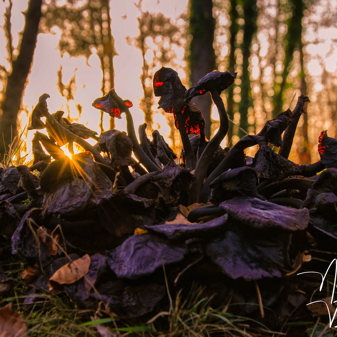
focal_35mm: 92
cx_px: 178
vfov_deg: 18.9
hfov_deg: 18.9
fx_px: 1013
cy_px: 168
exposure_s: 1/60
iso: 200
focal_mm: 48
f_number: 7.1
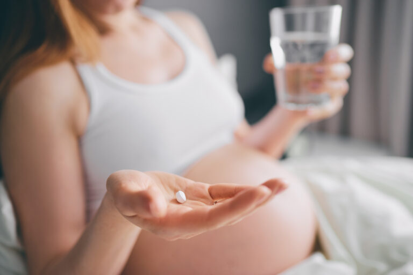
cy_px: 138
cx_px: 206
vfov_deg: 37.9
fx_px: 401
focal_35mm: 35
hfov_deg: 54.4
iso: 100
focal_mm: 35
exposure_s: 1/60
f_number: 1.7
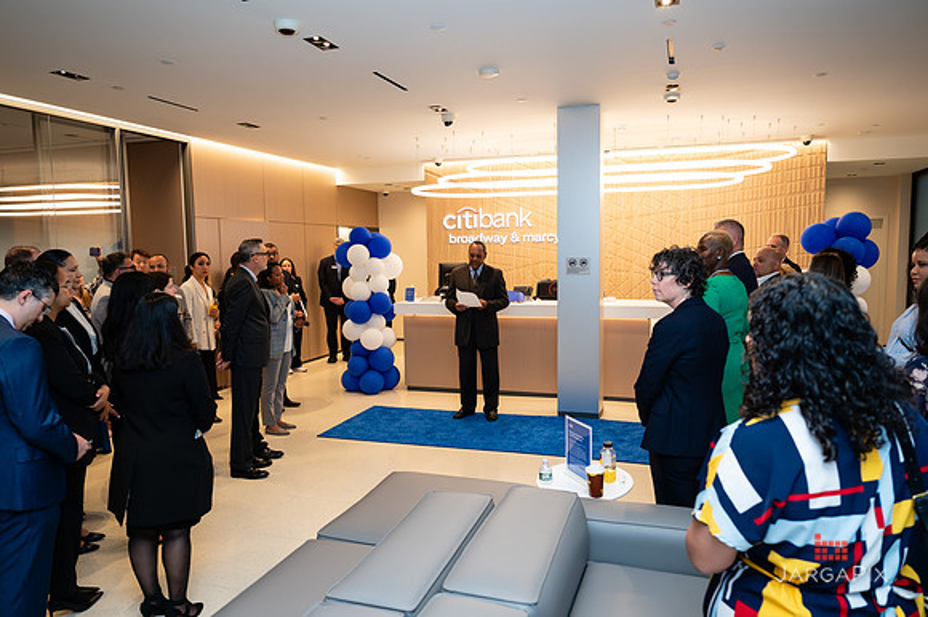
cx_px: 464
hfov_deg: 71.2
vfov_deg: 50.9
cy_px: 308
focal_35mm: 25
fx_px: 648
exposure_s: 1/160
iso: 400
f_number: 4
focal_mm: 24
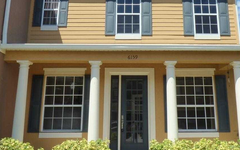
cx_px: 139
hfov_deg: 49.1
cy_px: 45
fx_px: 262
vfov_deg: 31.6
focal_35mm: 40
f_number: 5
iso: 200
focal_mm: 3.58
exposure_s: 1/640
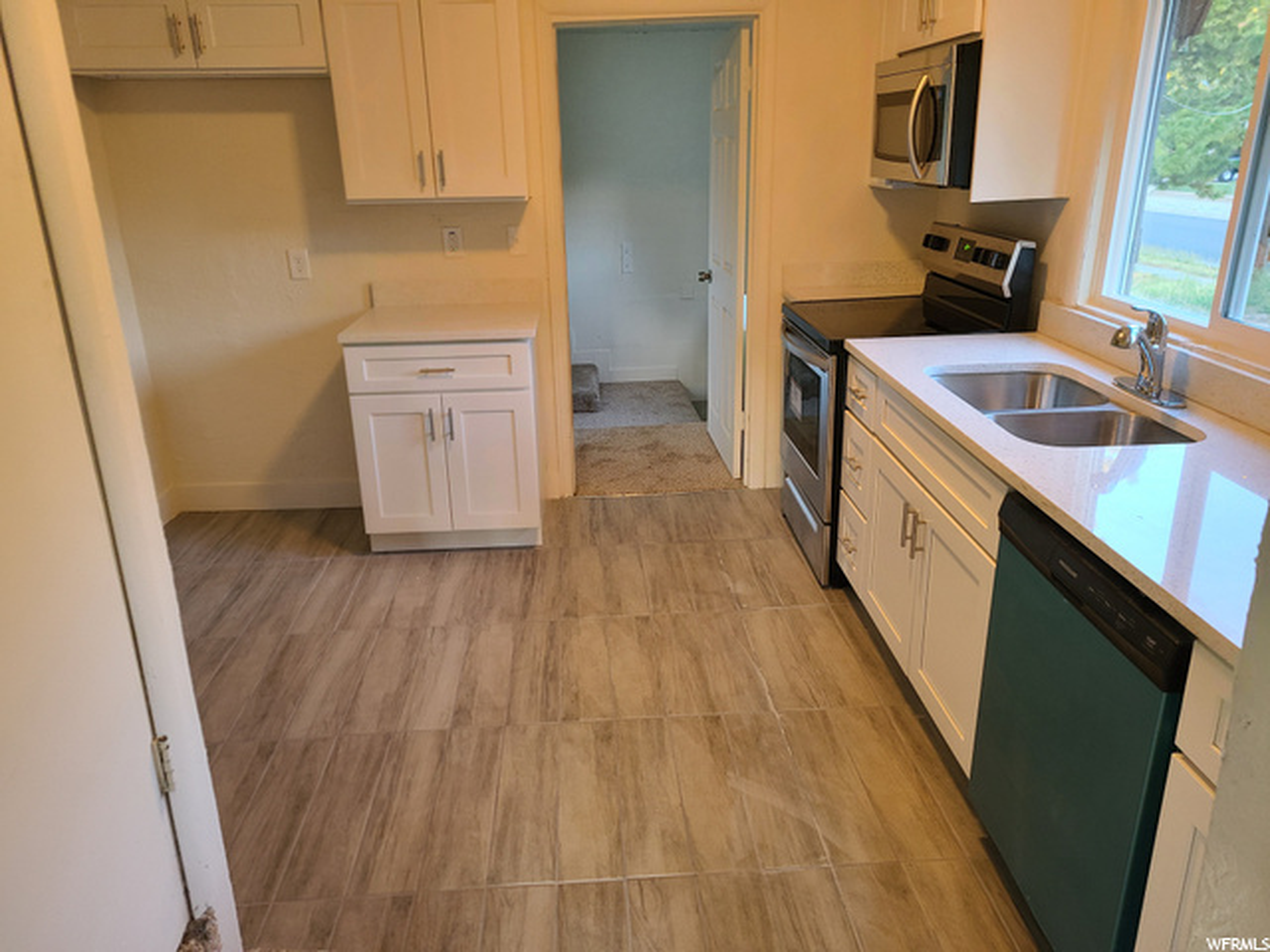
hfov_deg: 67.3
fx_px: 954
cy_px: 476
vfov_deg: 53.1
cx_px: 635
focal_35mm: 26
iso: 200
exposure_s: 1/59
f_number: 1.8
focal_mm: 5.4
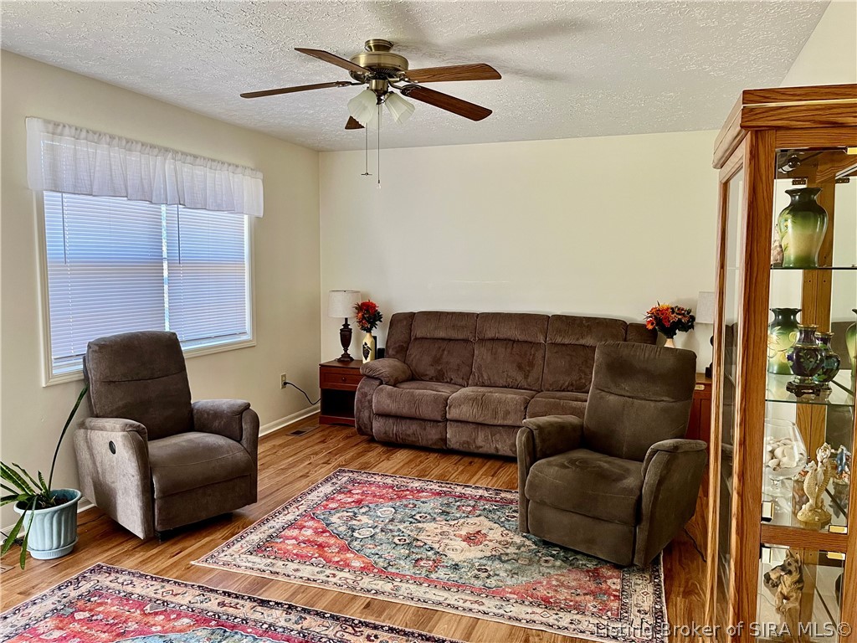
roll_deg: -0.7
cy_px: 322
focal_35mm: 26
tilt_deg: -5.4
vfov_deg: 53.1
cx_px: 428
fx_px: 644
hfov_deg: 67.3
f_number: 1.6
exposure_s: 1/72
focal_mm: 5.1
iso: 125
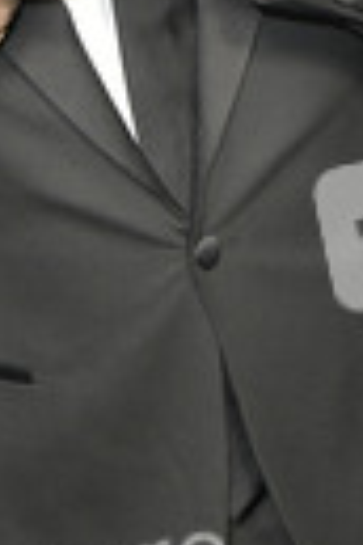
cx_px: 148
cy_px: 0
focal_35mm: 118
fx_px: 1785
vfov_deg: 17.0
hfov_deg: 11.6
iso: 2000
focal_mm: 38
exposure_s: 1/250
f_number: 6.3
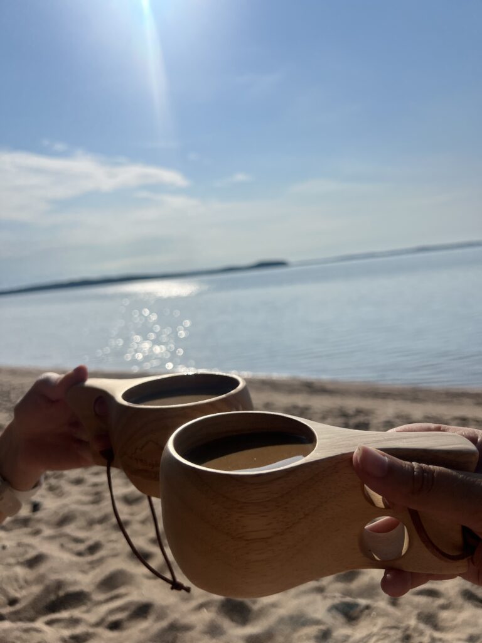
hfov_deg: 53.1
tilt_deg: -5.4
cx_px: 241
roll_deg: +7.1
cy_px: 322
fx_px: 483
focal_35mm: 26
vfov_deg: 67.3
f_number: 1.5
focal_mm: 5.7
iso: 32
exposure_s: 1/16393
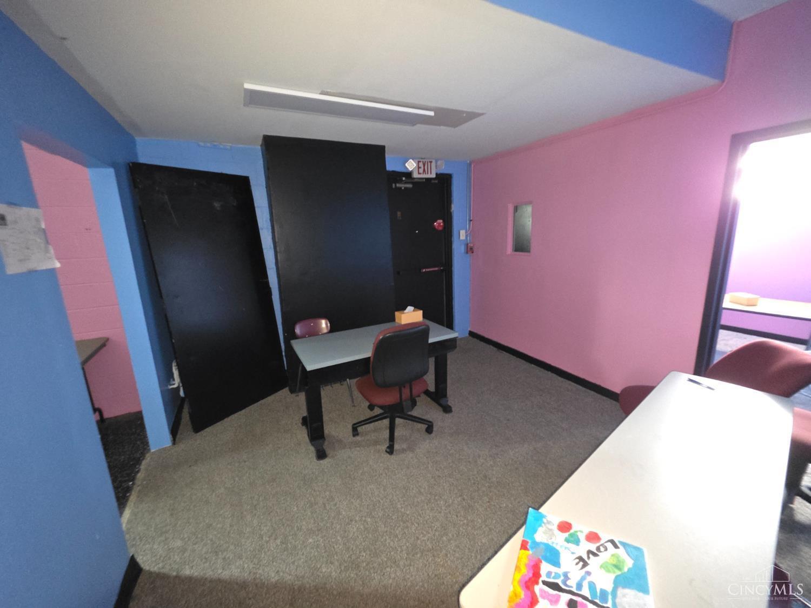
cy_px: 304
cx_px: 406
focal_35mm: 13
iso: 2500
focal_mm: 2.2
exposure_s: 1/7.07
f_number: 1.9
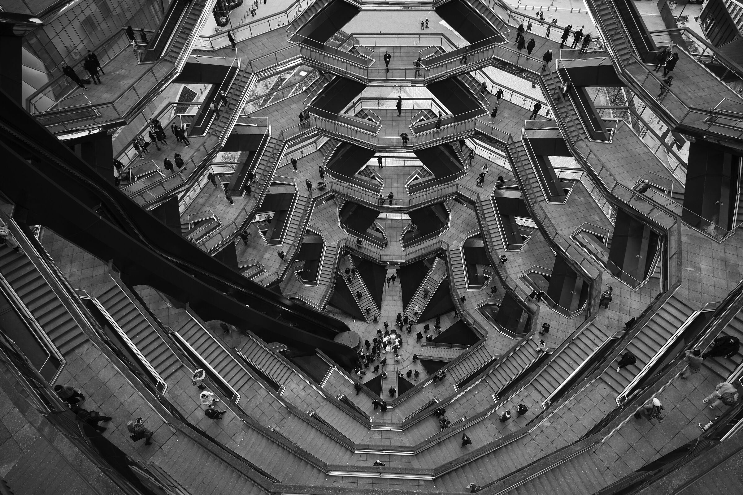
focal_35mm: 21
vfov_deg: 59.5
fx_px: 433
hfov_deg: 81.2
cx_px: 372
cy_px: 248
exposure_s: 1/60
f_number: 2
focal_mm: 21
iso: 250
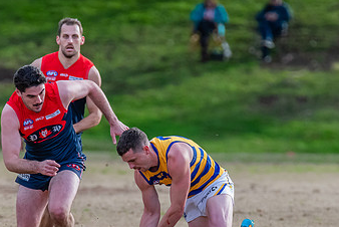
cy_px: 223
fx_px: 9736
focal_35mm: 1033
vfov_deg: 1.3
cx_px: 187
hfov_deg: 2.0
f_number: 6
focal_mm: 450
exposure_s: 1/1600
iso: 1400
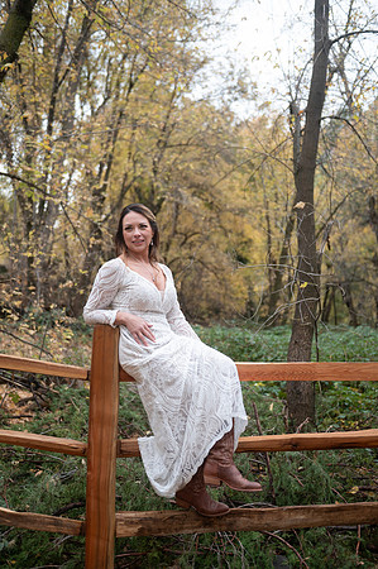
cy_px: 284
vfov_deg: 50.7
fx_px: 600
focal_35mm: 38
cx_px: 189
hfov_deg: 35.0
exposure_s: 1/250
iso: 640
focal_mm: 38
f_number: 2.8
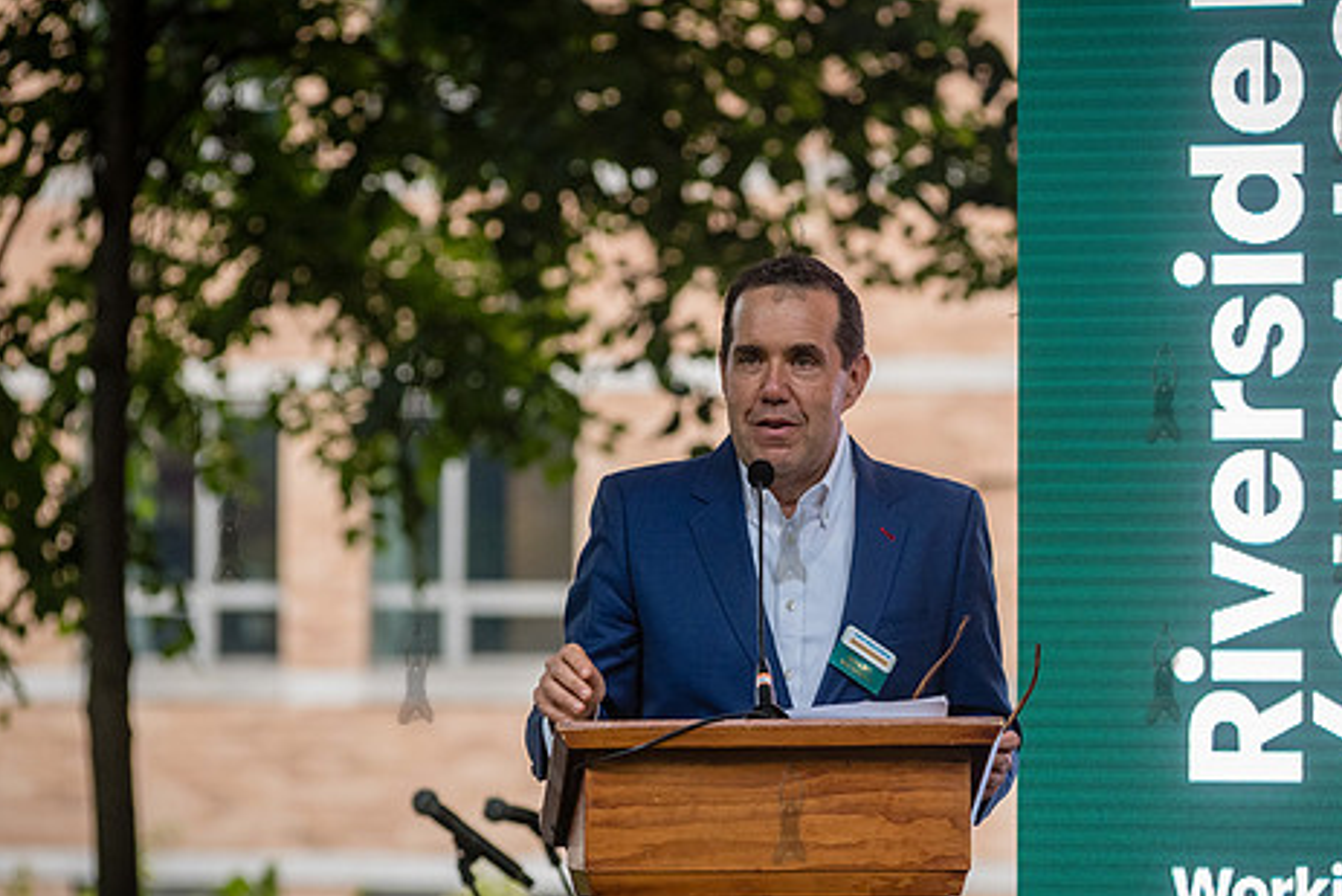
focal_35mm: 199
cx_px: 777
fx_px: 7420
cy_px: 532
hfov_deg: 10.3
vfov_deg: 6.9
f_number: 5
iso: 2000
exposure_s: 1/800
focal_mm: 155
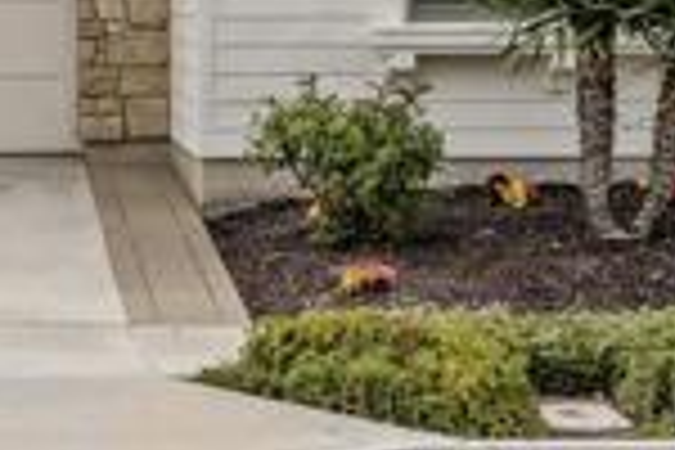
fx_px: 2156
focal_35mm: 115
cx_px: 58
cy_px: -497
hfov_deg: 17.5
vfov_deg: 10.7
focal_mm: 27
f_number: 8
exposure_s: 1/2500
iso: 500
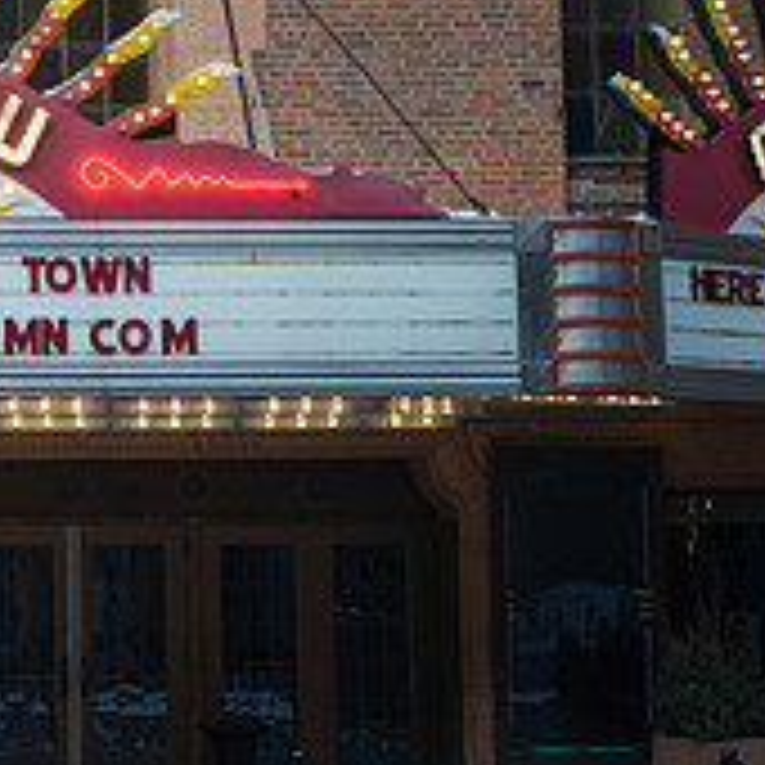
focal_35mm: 102
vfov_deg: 17.0
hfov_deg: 16.3
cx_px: -176
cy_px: 304
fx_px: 2550
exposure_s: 1/1250
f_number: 1.8
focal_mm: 35
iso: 800
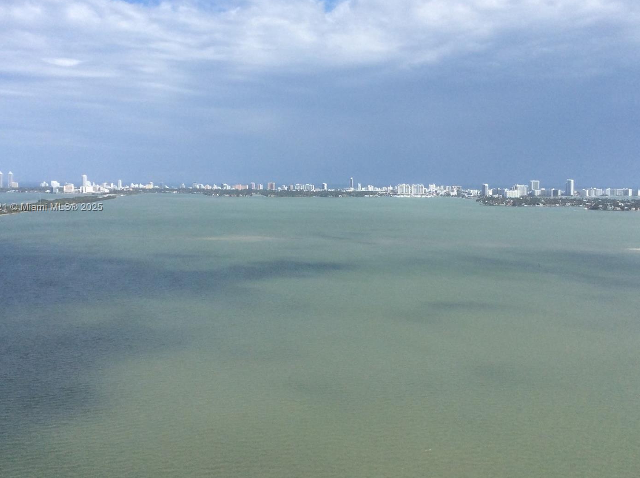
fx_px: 683
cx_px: 325
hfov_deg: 50.2
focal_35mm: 37
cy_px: 208
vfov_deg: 38.5
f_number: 2.4
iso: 32
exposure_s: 1/2045
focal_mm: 3.3
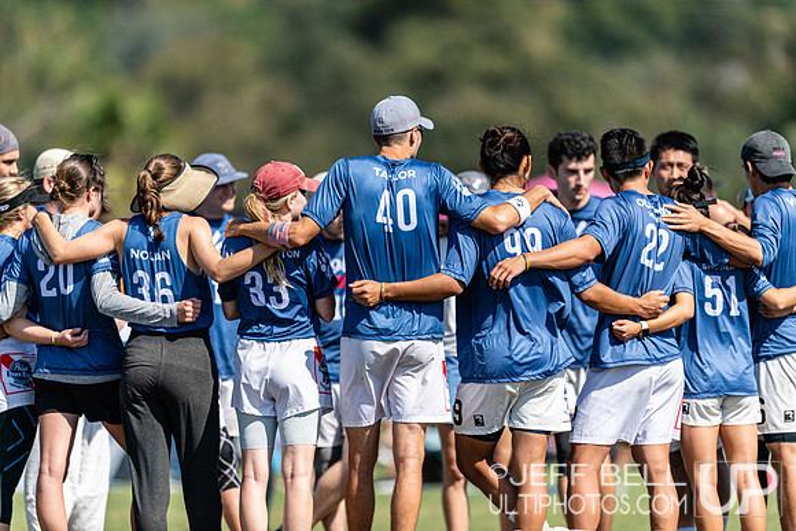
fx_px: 8846
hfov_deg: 5.2
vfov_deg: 3.4
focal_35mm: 400
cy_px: 266
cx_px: 398
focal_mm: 400
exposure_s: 1/4000
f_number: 2.8
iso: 100
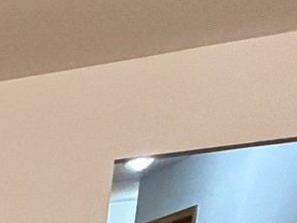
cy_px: 501
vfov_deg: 13.2
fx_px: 772
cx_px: -586
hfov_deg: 11.6
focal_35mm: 90
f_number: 2.2
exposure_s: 1/60
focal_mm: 2.22
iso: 500
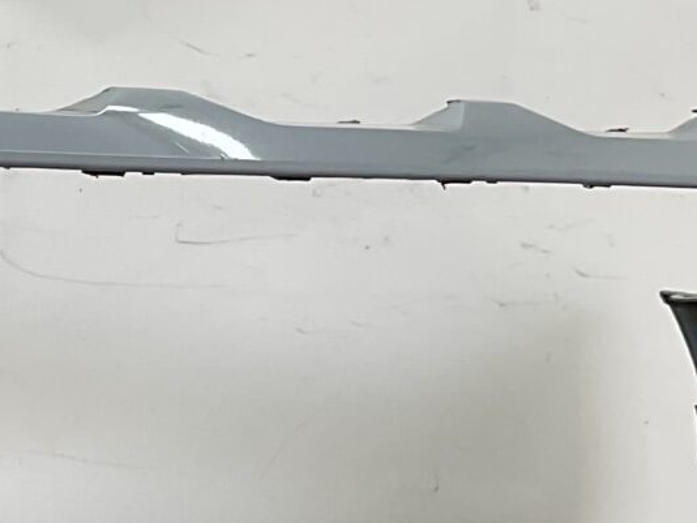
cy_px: 562
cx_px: -521
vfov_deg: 10.6
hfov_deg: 13.0
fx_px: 2800
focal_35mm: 139
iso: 16
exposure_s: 1/147
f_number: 1.8
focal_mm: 3
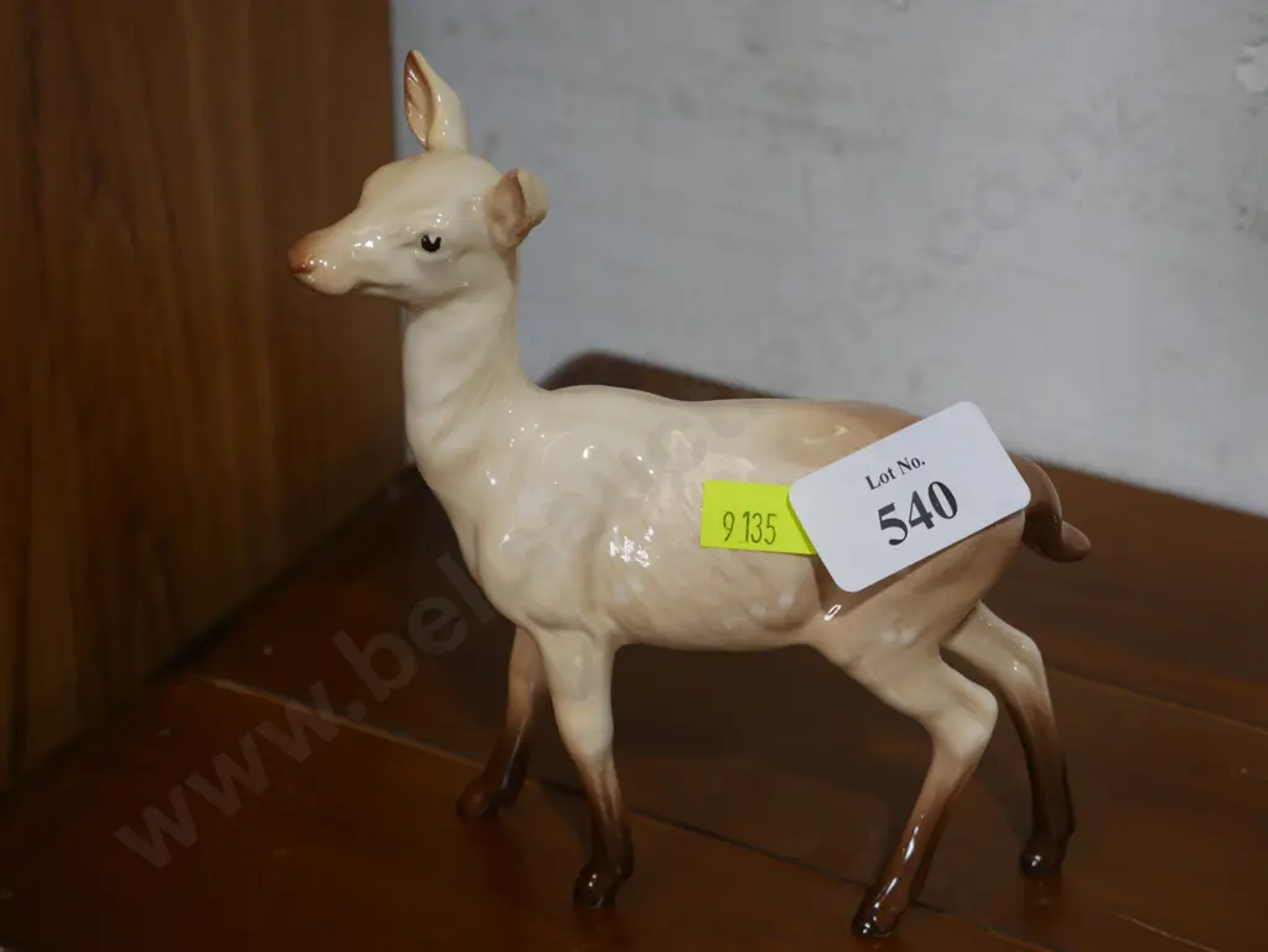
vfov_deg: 21.0
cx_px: 634
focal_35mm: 70
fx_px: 2565
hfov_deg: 27.8
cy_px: 476
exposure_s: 1/80
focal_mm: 35
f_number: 5.5
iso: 640
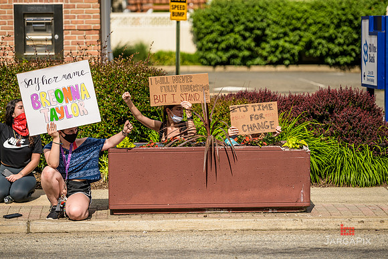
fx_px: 1617
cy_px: 130
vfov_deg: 9.2
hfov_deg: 13.7
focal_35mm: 150
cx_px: 194
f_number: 4
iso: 200
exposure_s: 1/4000
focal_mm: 150
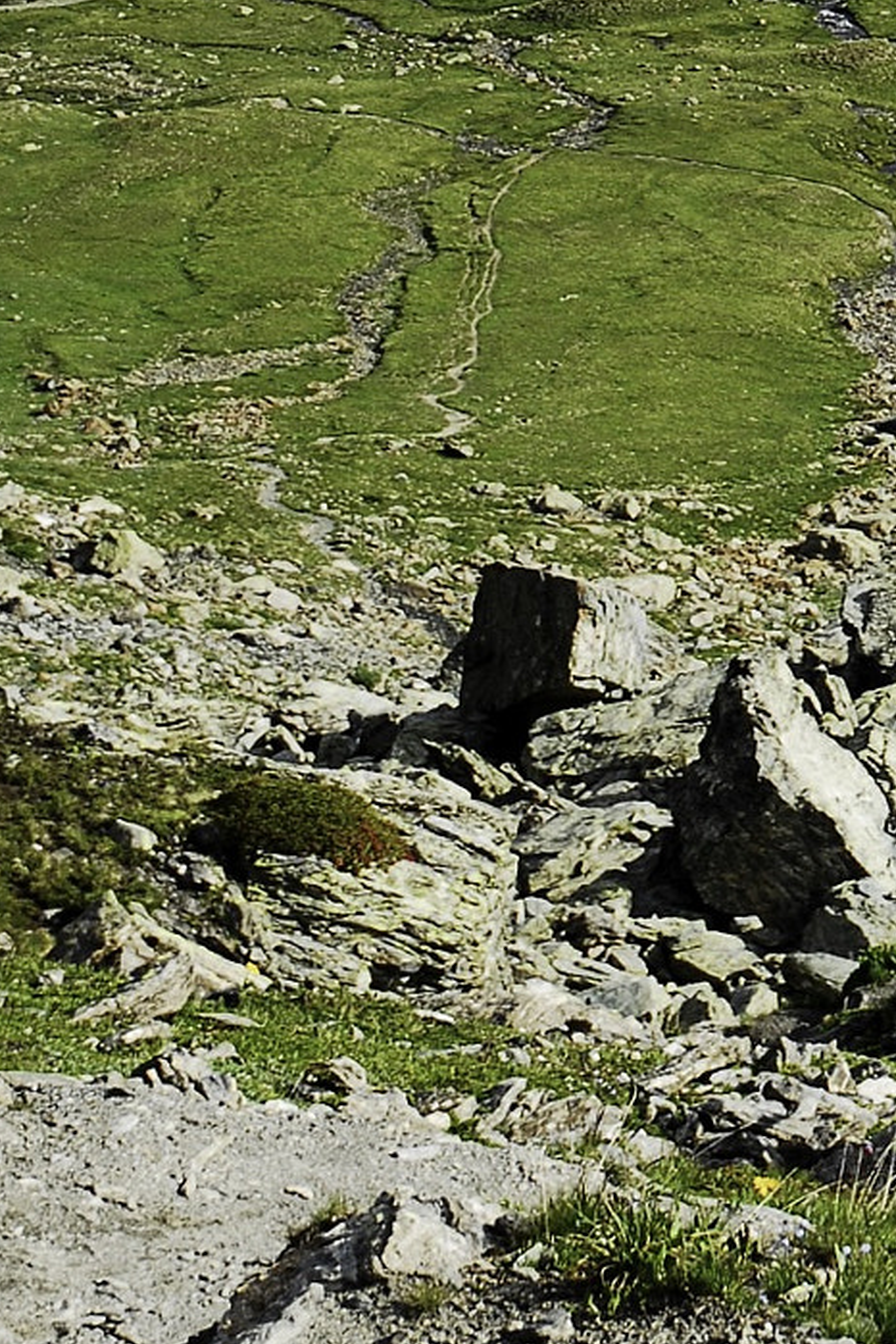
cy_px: -206
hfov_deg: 9.8
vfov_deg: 14.6
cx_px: 1260
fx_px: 5094
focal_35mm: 136
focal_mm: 31
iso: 100
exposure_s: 1/500
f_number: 4
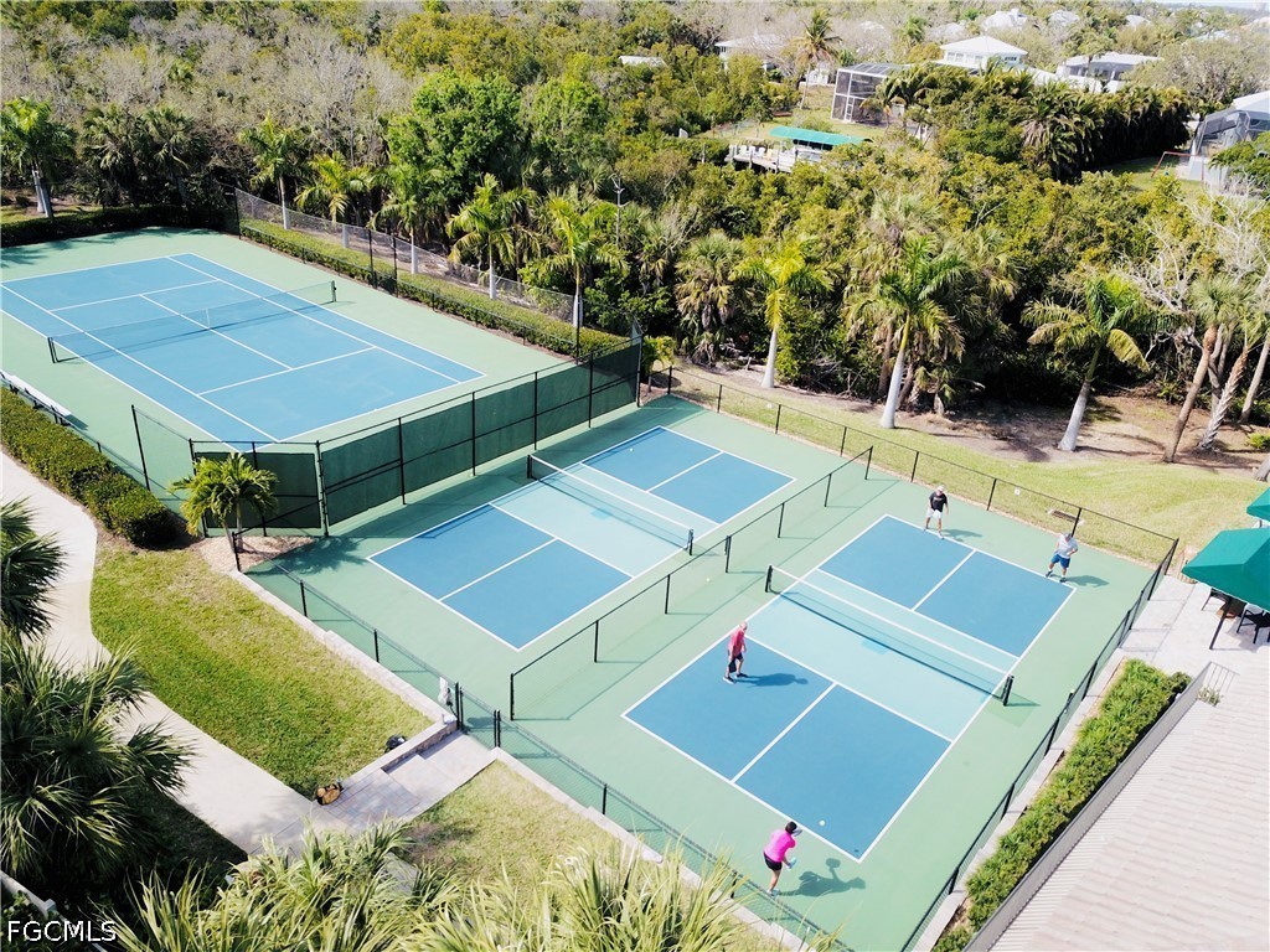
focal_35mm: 26
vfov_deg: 53.1
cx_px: 635
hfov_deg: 67.3
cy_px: 476
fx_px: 954
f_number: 2.2
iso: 100
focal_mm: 4.73
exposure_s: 1/831
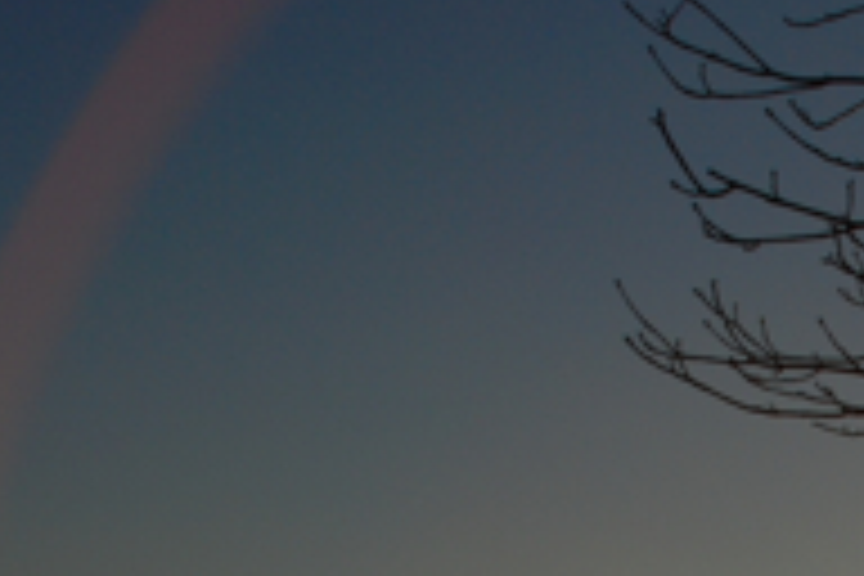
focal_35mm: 90
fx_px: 2160
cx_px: 1138
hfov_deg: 20.6
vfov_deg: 14.3
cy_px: 850
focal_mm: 18
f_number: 13
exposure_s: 1/640
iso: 200
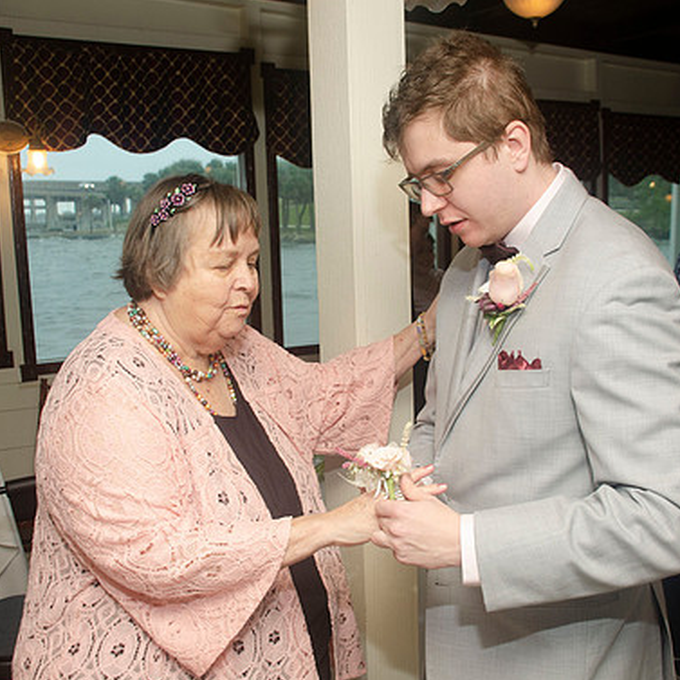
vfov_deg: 39.2
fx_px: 956
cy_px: 343
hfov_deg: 39.2
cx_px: 357
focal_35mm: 43
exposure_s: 1/80
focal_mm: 22
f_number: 5.6
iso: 400
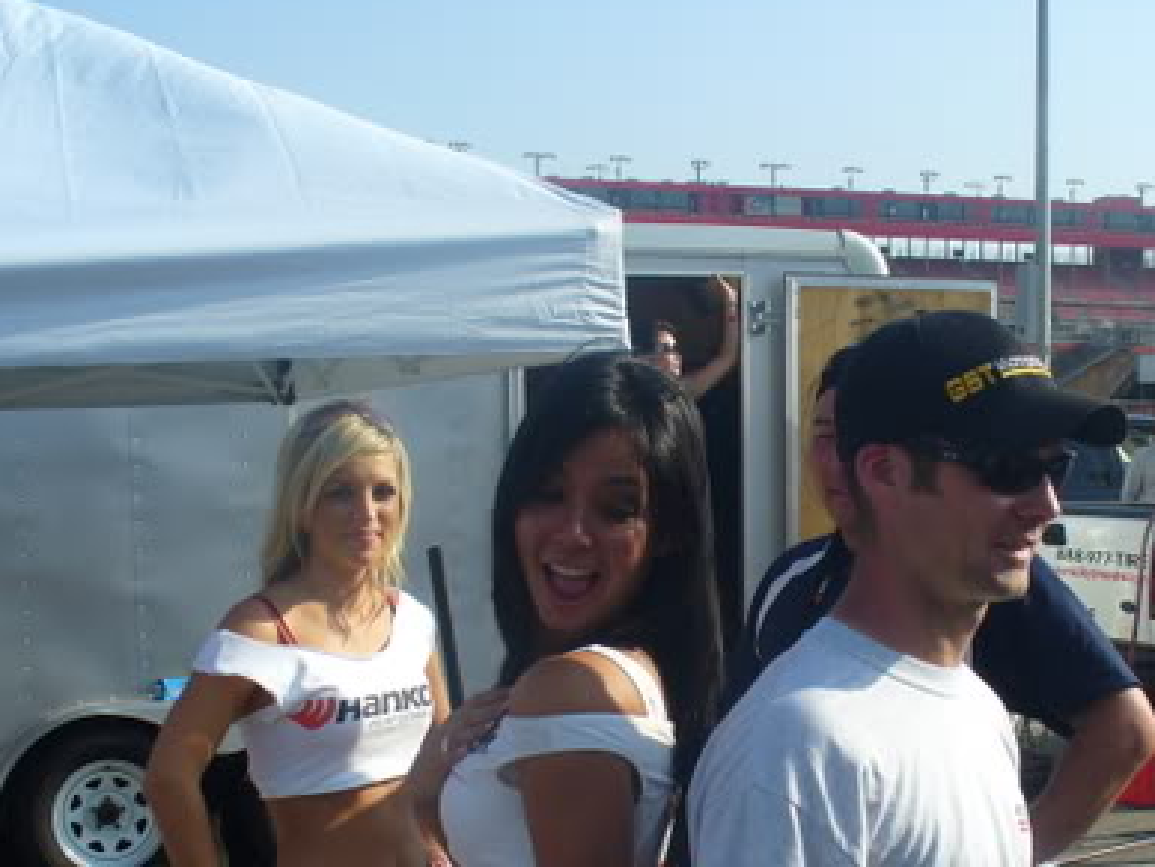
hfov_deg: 31.5
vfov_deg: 23.7
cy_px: 676
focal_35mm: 61
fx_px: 2035
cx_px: 753
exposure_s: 1/320
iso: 80
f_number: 5.6
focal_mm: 6.1
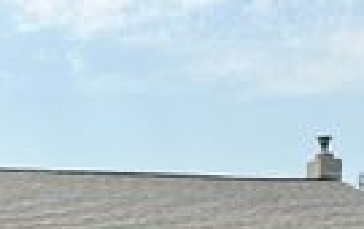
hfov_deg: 21.5
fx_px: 934
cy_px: 414
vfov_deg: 12.7
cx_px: 24
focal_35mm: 94
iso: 100
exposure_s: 1/2801
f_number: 1.78
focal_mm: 6.76
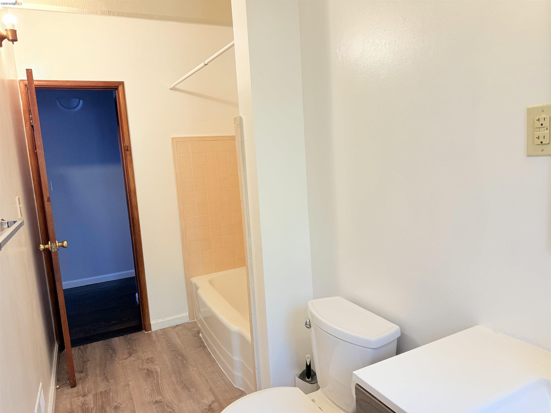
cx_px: 276
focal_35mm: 24
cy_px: 206
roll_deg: +3.8
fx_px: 382
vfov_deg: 56.8
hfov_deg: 71.6
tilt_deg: -7.7
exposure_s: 1/120
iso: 200
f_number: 1.78
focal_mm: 6.76
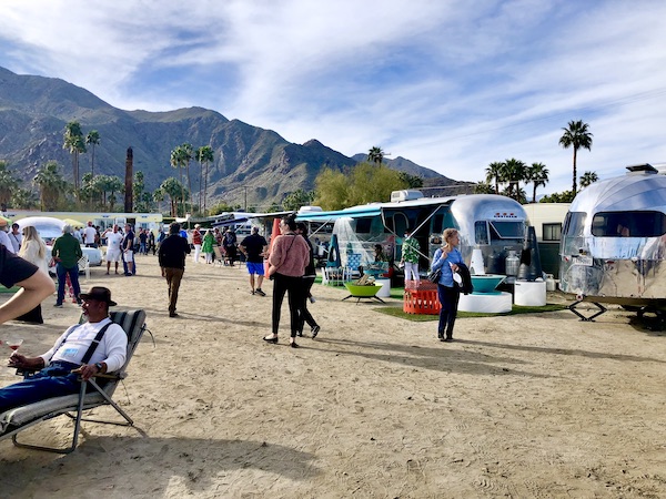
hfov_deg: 63.4
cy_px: 250
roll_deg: +0.7
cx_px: 333
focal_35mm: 28
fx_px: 539
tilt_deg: +1.0
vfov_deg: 49.7
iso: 20
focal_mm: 4
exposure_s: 1/1869
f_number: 1.8
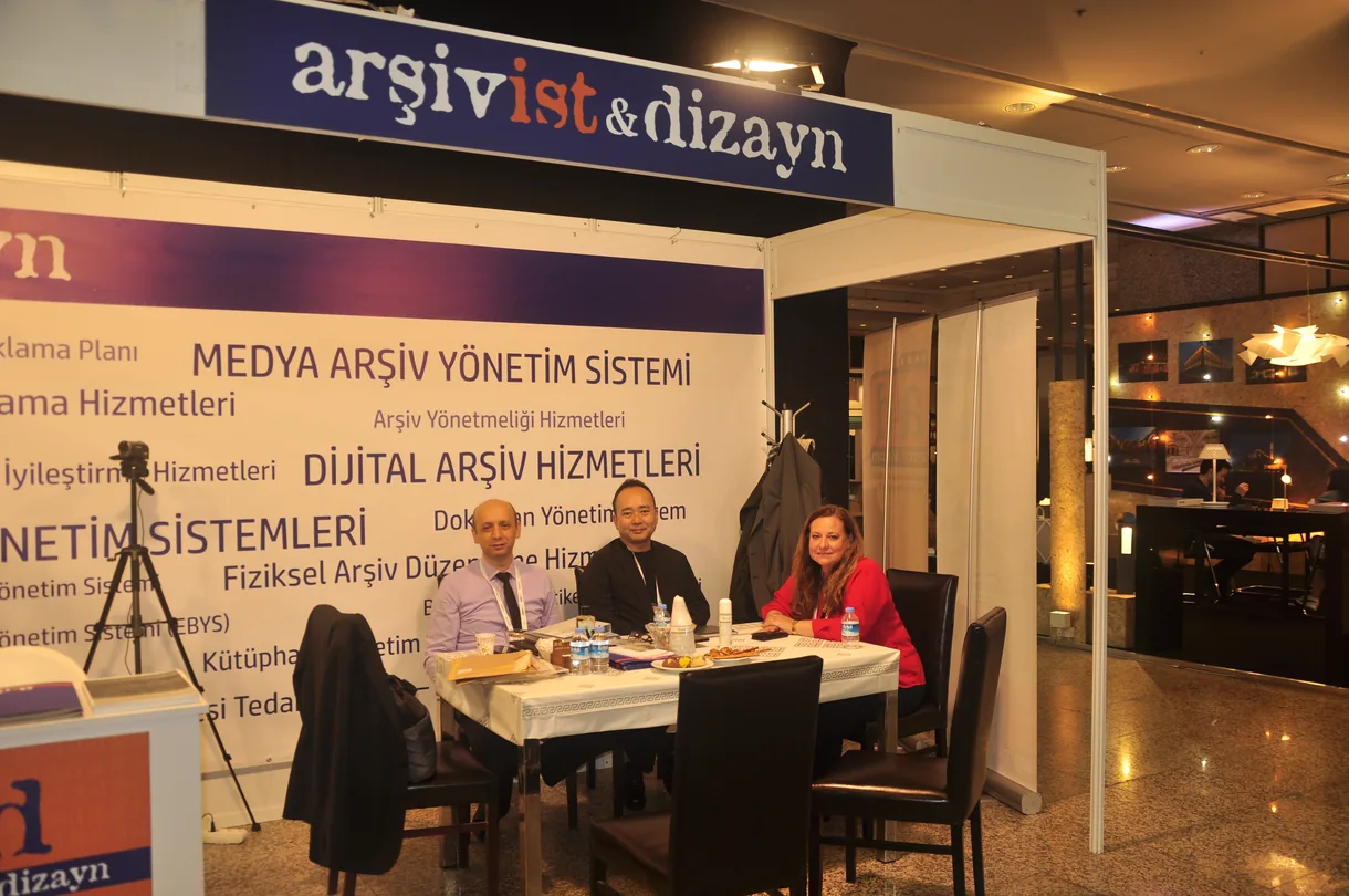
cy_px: 448
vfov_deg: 41.6
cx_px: 674
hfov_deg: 59.6
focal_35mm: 32
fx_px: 1179
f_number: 3.8
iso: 200
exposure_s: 1/80
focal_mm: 21
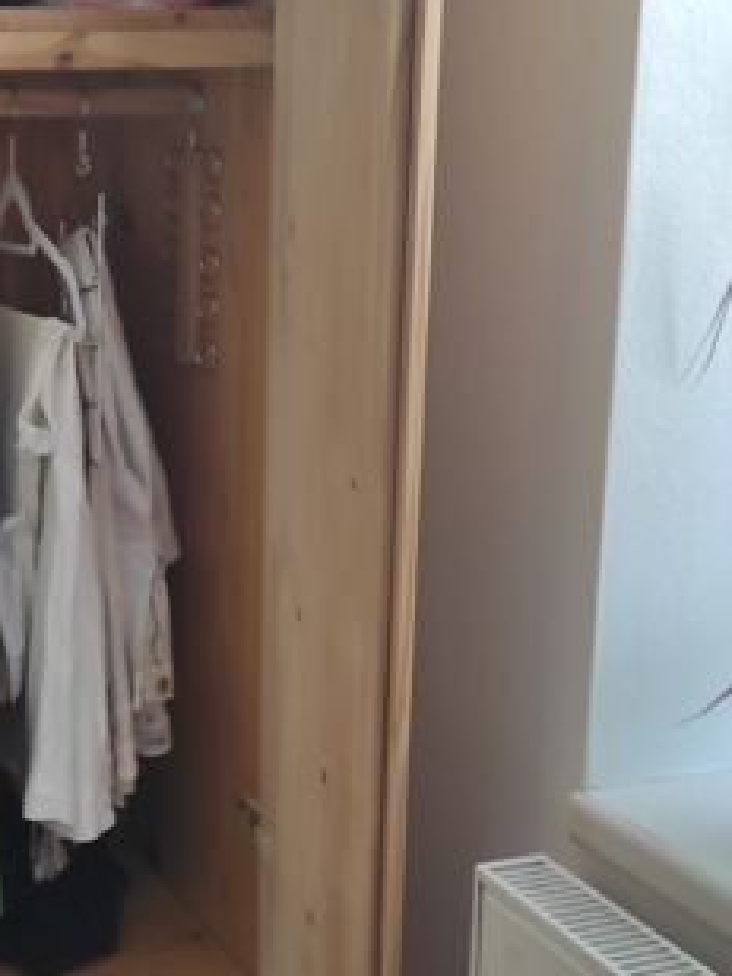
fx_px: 1466
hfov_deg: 26.7
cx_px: 22
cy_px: 521
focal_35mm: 52
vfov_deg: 36.8
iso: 165
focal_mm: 5.43
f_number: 1.89
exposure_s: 1/33
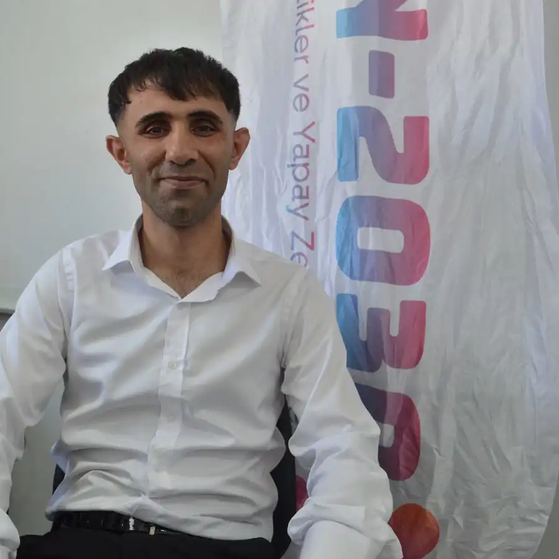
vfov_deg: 41.3
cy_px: 279
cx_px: 196
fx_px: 743
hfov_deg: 40.8
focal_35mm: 41
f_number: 5
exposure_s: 1/100
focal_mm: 21
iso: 400
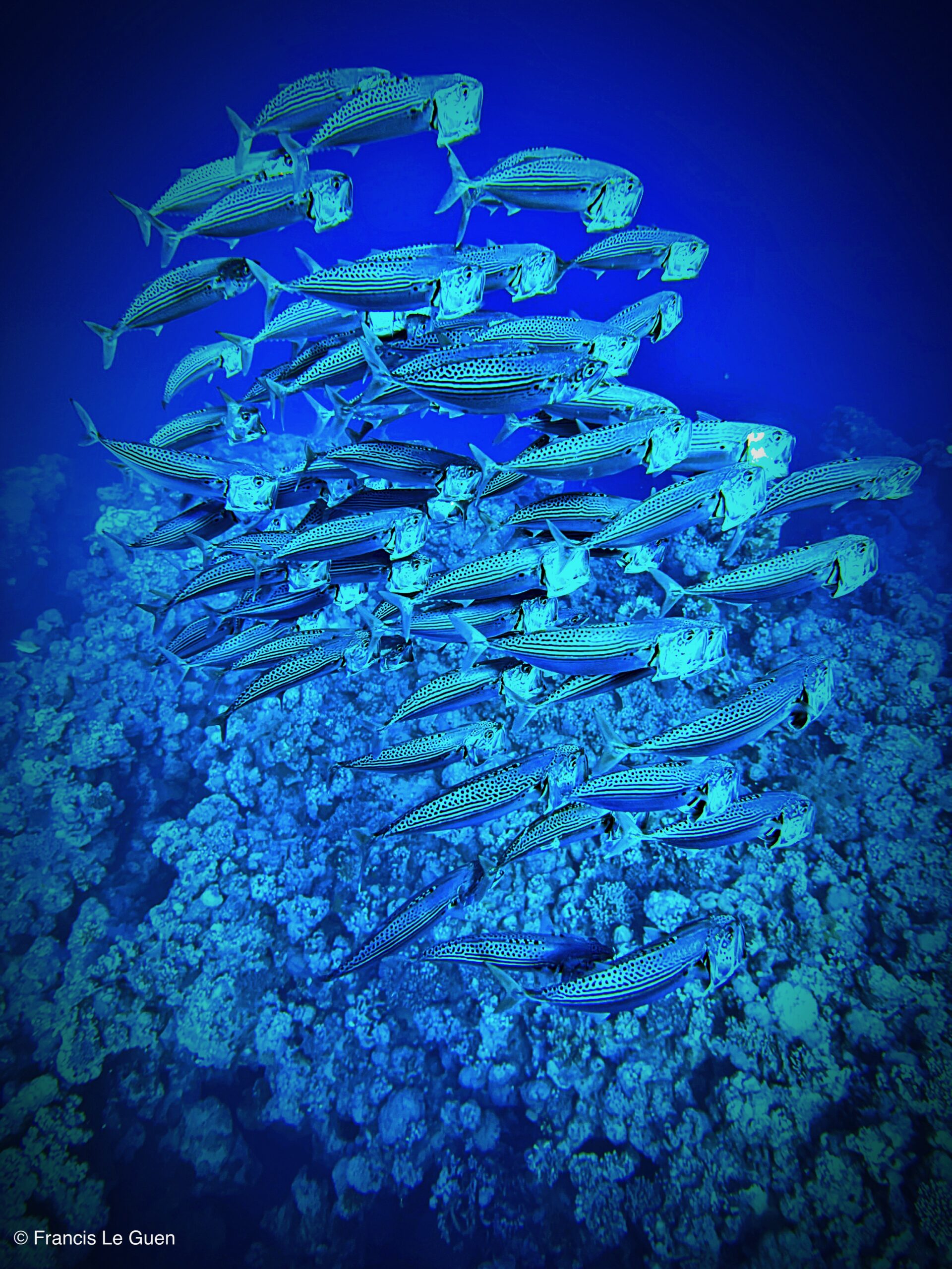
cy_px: 634
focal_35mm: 26
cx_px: 476
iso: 40
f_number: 1.5
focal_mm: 5.7
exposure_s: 1/270
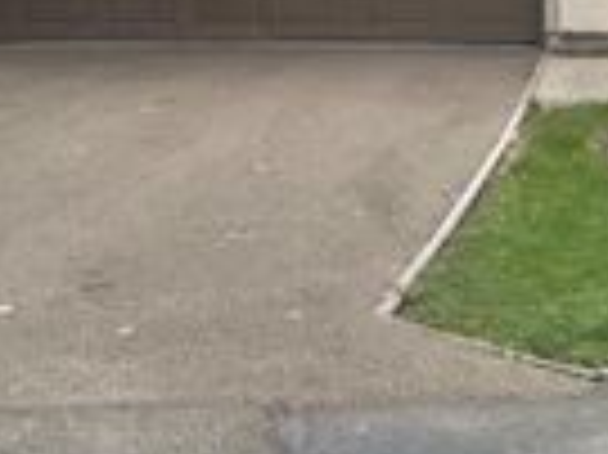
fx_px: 1562
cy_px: -272
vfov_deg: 15.1
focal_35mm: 89
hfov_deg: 21.2
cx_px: 617
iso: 80
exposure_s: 1/3472
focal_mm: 6.86
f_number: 1.78
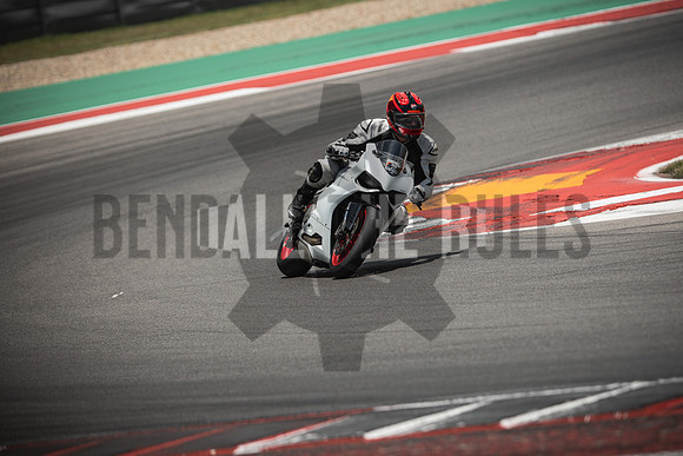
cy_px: 228
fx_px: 5693
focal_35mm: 300
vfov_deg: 4.6
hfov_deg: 6.9
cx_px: 342
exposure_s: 1/2000
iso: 125
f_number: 2.8
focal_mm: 200
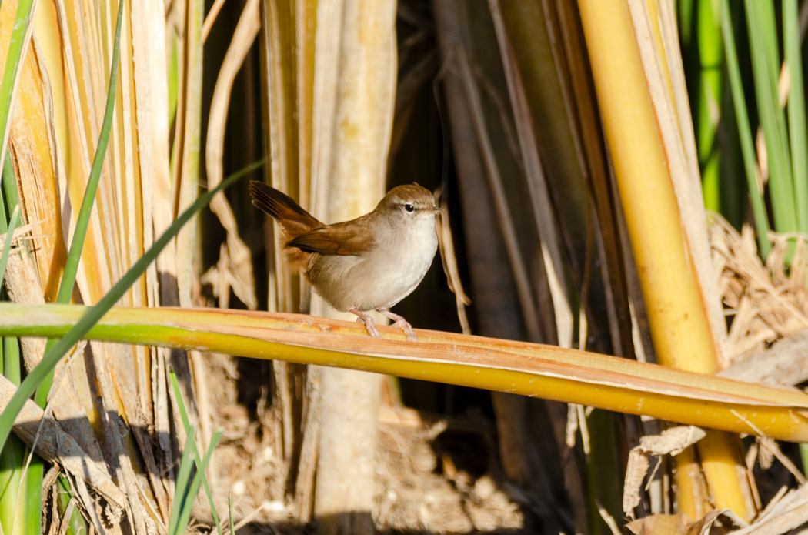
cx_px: 404
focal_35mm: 825
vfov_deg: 1.7
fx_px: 18475
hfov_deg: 2.5
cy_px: 268
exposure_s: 1/750
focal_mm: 550
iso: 320
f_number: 6.3
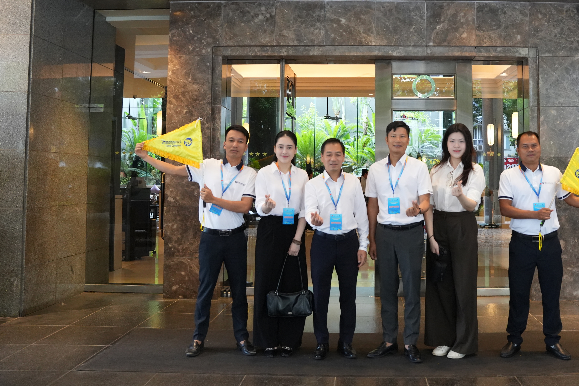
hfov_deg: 48.5
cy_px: 149
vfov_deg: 33.7
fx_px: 635
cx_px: 362
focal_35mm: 40
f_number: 4
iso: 4000
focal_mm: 31.4
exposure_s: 1/160
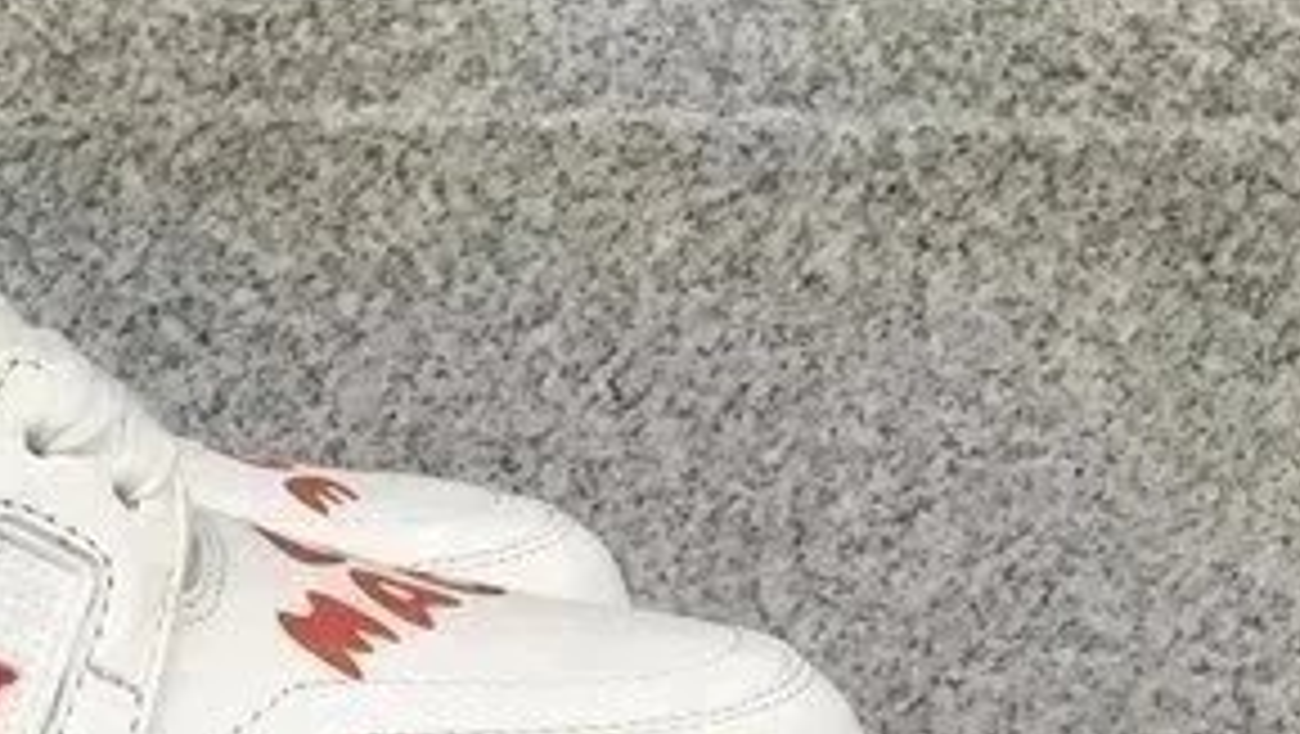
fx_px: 3622
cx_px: -436
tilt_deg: -16.5
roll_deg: -0.8
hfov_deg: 18.7
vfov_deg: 11.1
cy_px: 1110
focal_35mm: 105
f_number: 2.4
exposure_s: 1/100
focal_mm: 3.3
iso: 40
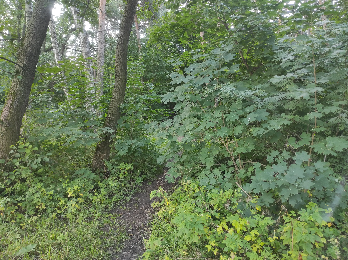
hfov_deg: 67.3
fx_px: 261
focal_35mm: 26
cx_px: 177
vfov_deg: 53.0
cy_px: 126
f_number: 1.89
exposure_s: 1/50
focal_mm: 5.43
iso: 166
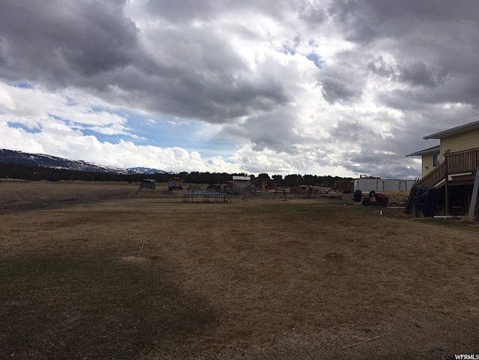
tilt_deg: +2.0
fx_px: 401
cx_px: 240
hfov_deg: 61.7
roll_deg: -2.4
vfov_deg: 48.2
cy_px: 180
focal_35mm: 29
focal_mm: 4.15
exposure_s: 1/3497
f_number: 2.2
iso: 25
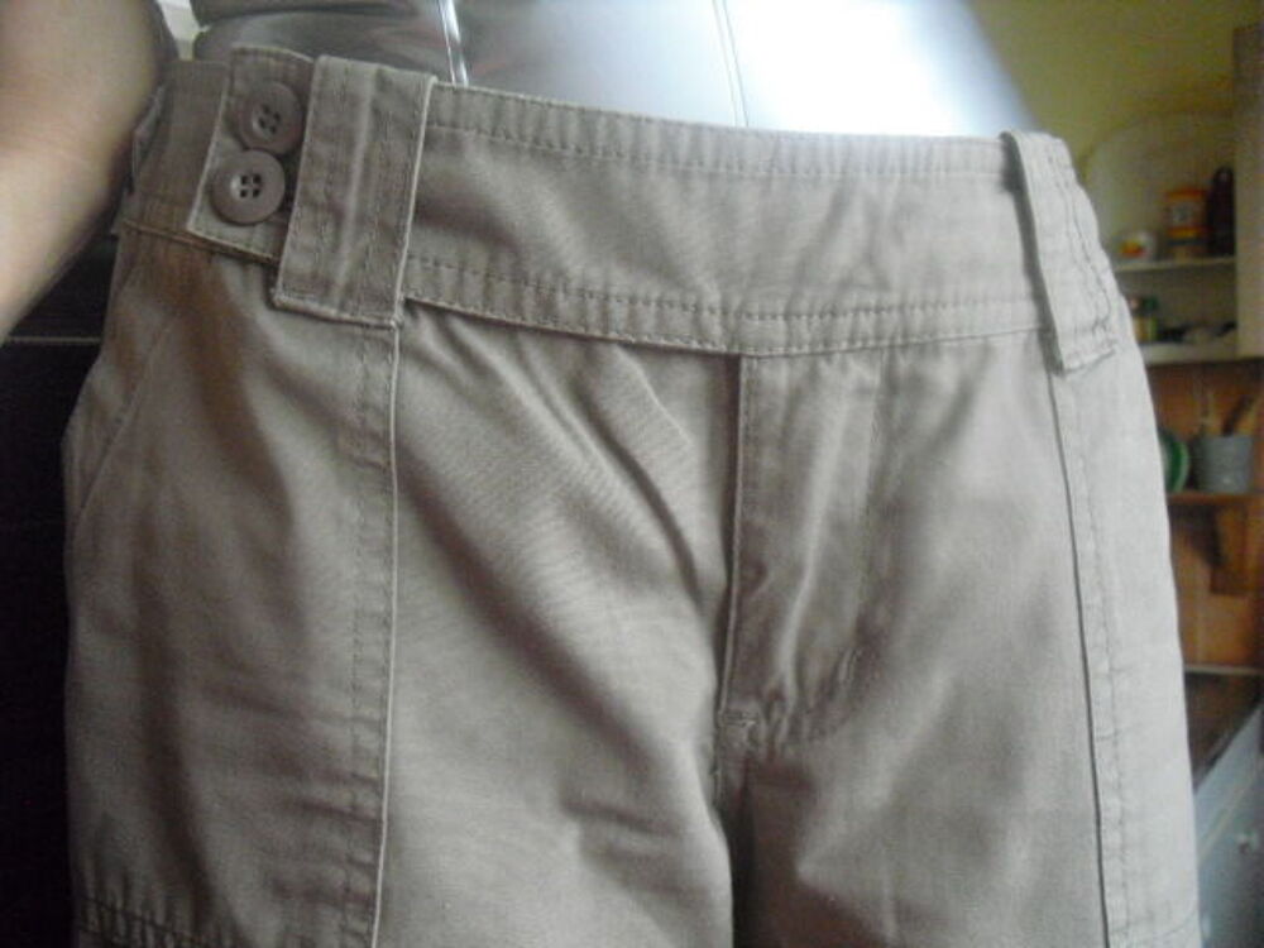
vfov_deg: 39.7
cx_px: 632
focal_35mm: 36
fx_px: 1315
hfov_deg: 51.4
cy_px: 474
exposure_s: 1/80
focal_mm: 6.3
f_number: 3.1
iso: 800
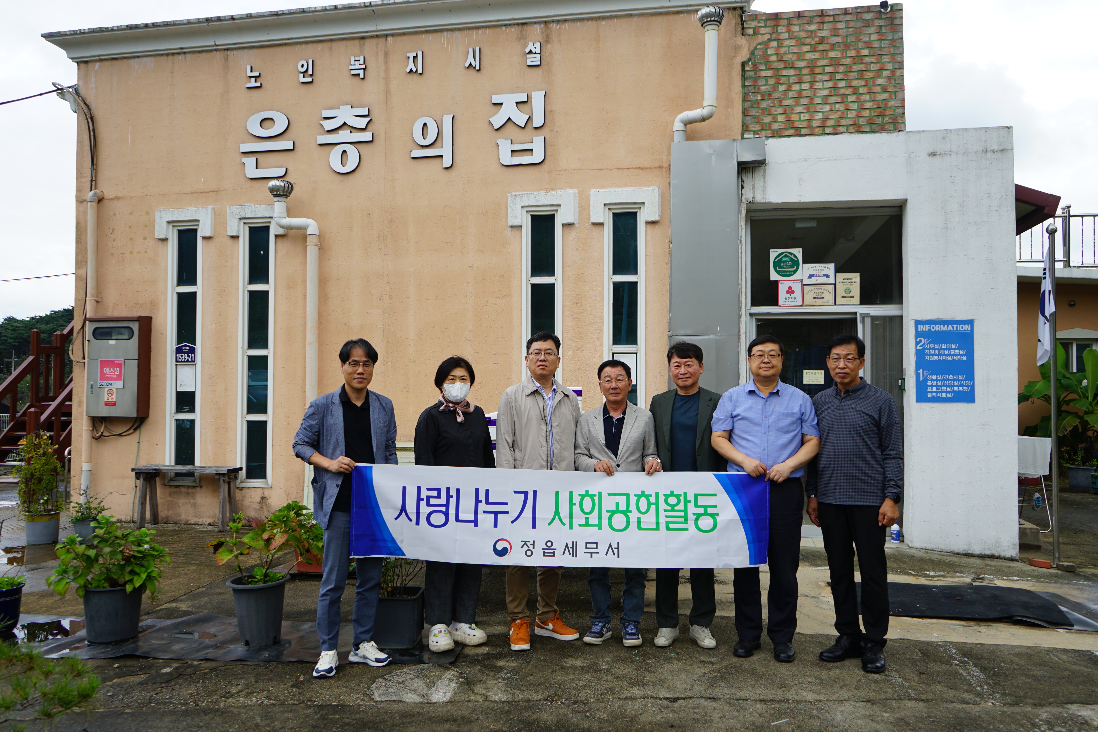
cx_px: 549
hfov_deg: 65.5
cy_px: 366
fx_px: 854
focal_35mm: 28
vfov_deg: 46.4
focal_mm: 28
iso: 100
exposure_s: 1/100
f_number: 8
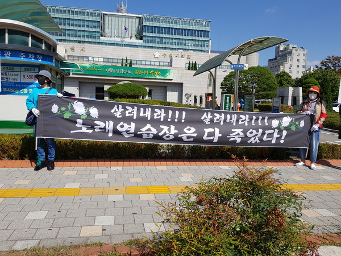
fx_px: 256
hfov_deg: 67.3
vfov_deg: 53.1
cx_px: 170
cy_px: 128
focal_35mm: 26
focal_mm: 4.2
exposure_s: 1/2744
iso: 40
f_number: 1.7
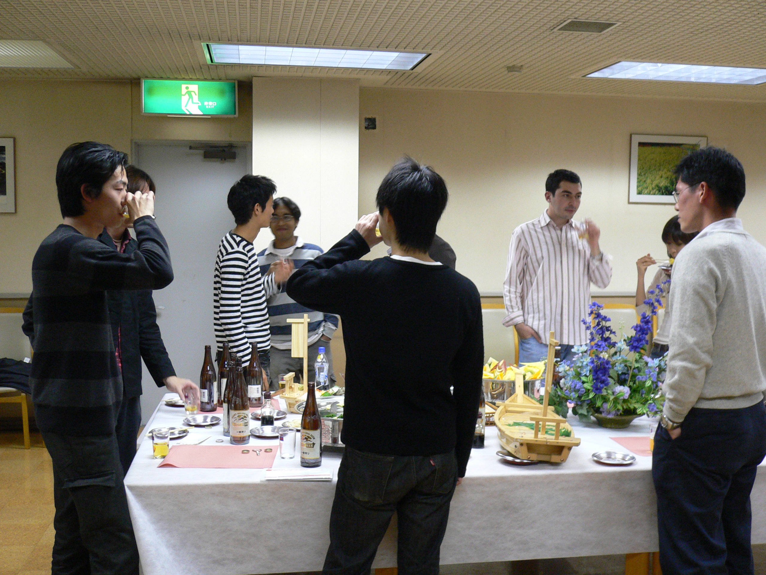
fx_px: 907
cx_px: 383
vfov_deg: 35.1
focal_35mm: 41
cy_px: 288
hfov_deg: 45.8
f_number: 3.1
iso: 200
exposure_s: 1/15
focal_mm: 6.8
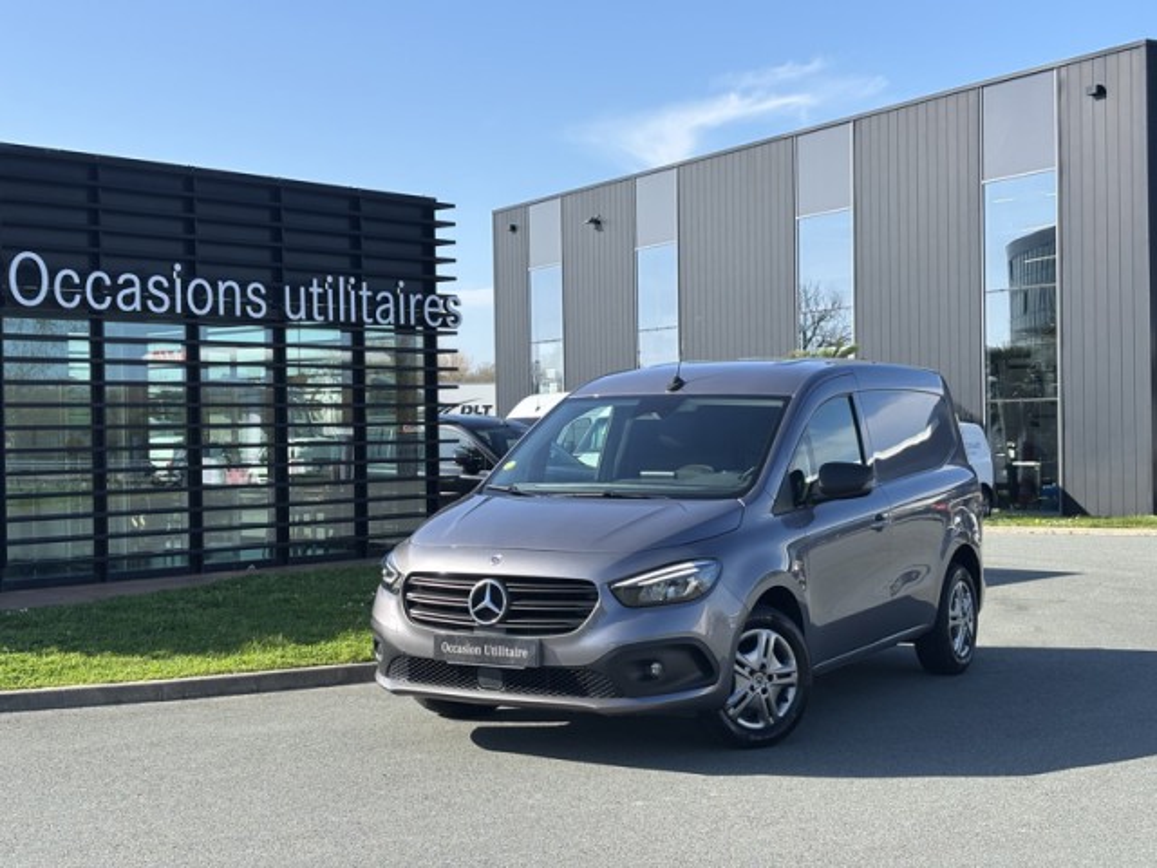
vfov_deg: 28.0
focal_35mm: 52
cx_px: 578
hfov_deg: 36.8
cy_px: 434
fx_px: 1738
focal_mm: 5.96
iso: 32
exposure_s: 1/1362
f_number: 1.6
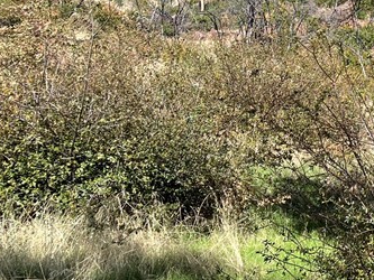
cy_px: -7
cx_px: 417
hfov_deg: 22.9
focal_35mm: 80
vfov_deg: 17.9
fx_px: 865
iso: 50
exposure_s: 1/1957
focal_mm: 5.1
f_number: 1.6
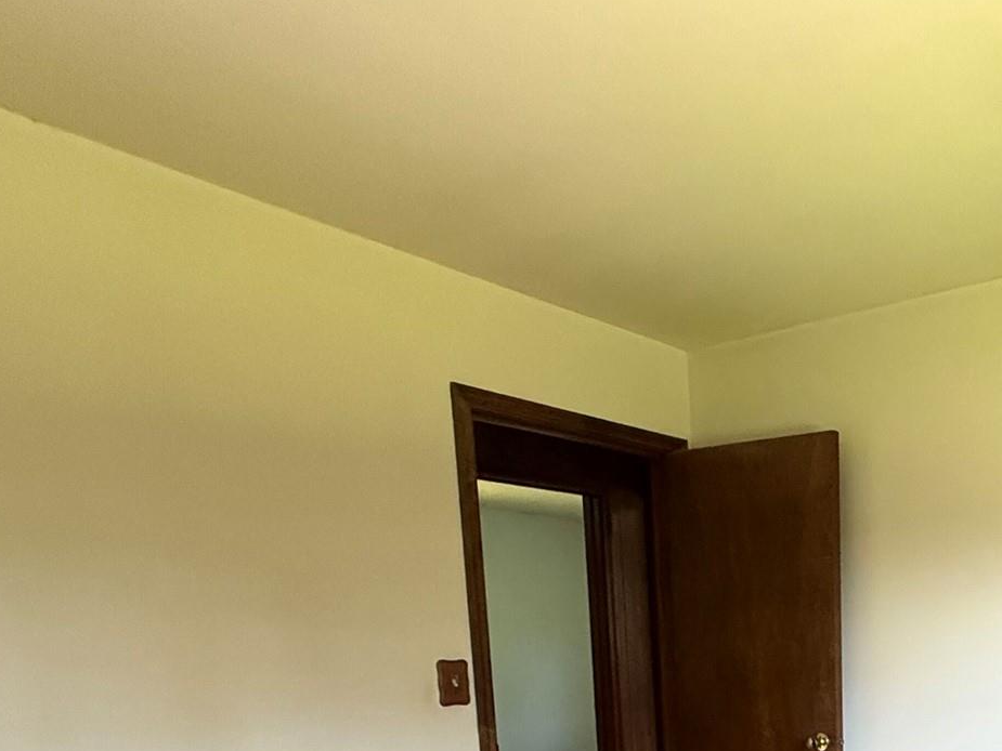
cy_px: 783
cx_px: 959
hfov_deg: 49.7
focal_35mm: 31
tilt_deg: -7.9
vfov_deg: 39.1
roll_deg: -0.1
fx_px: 897
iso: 800
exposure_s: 1/60
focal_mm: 2.22
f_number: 2.2
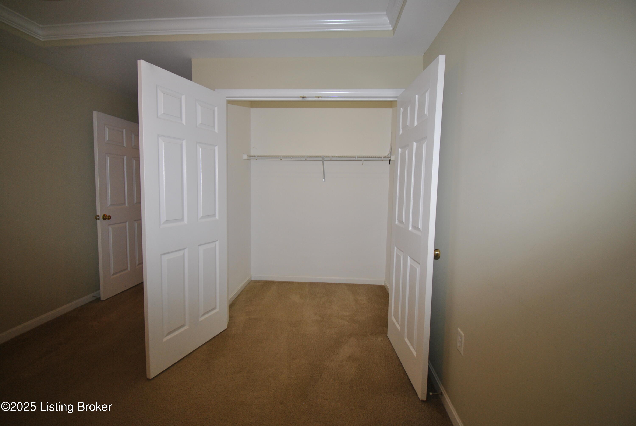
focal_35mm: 15
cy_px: 213
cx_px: 318
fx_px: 265
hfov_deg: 100.3
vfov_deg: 77.5
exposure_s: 1/60
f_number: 4.5
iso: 200
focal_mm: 10
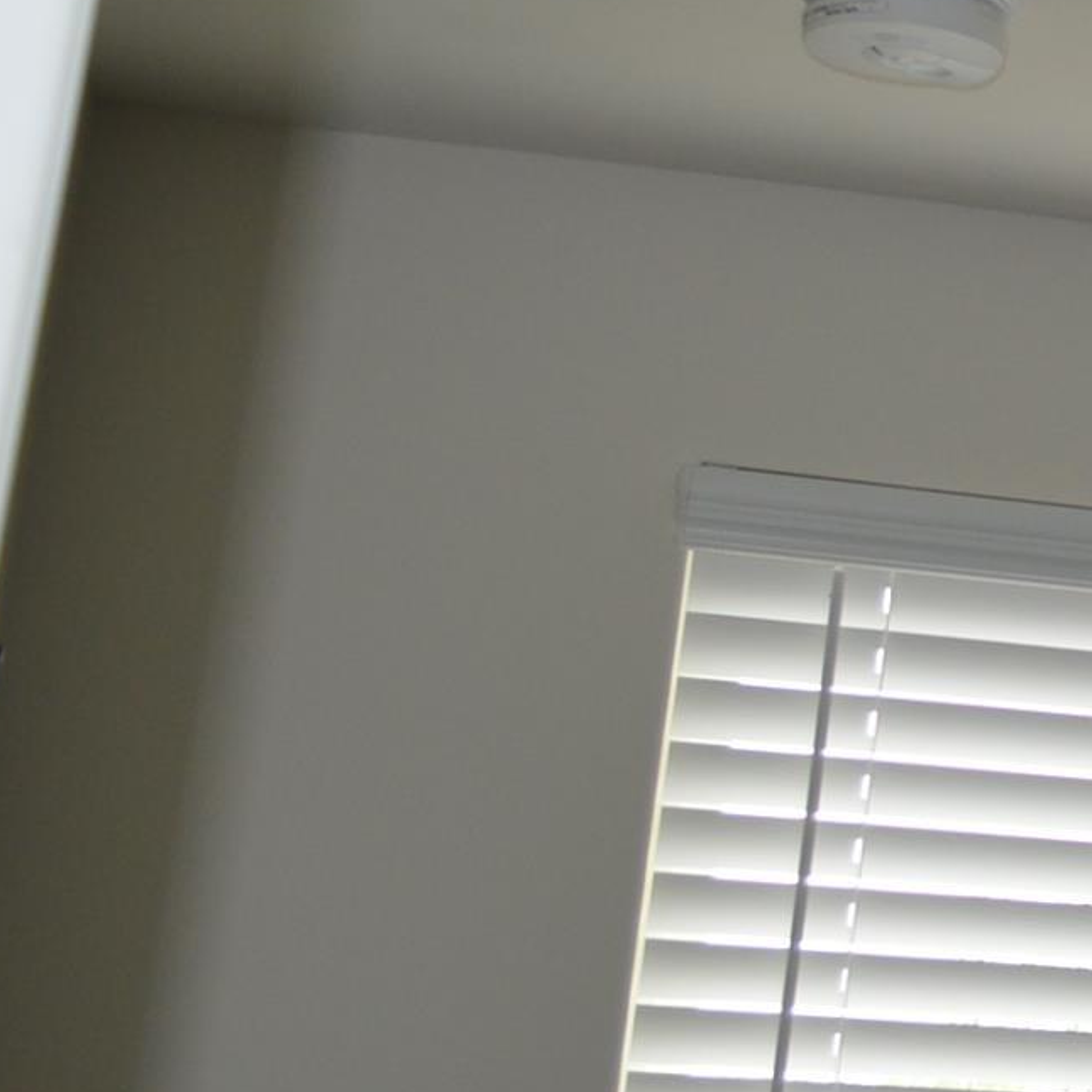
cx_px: 2392
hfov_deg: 13.3
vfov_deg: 16.3
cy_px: 422
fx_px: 3819
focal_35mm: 107
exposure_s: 1/125
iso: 320
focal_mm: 18
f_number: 4
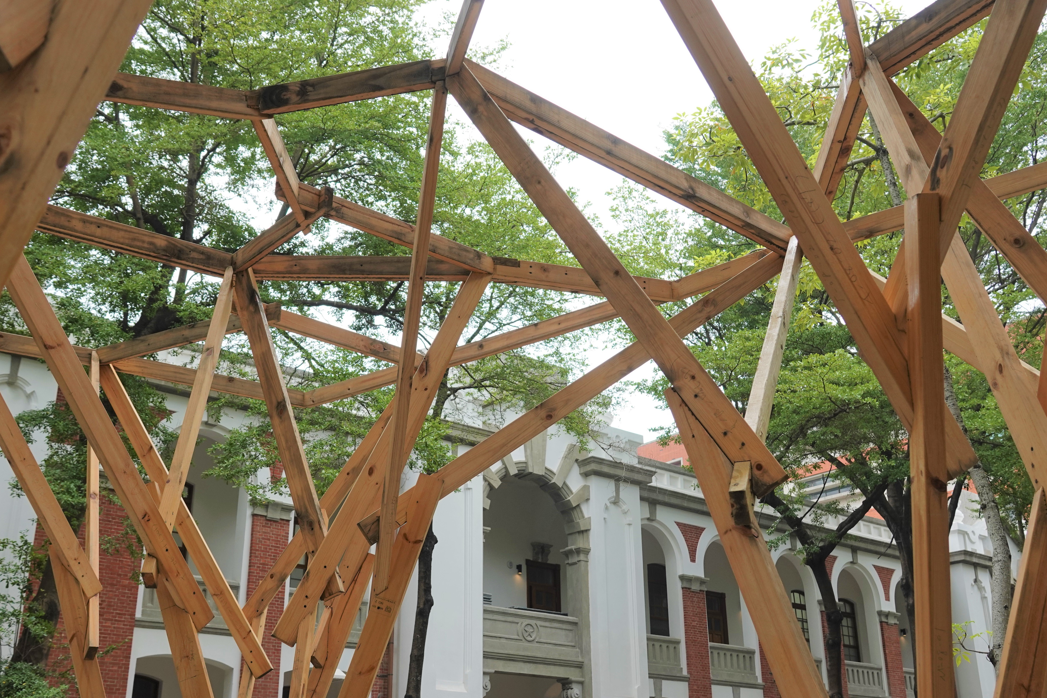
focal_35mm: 37
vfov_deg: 35.9
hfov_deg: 51.9
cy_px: 366
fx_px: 1076
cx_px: 494
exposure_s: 1/250
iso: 100
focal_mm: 12.63
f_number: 2.8
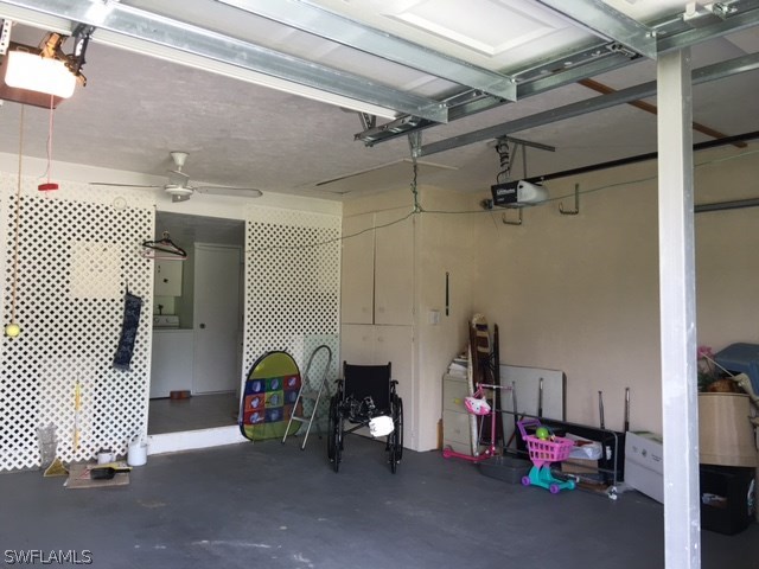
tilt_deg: +3.6
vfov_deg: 48.2
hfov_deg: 61.7
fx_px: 636
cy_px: 284
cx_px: 380
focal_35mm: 29
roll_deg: -1.3
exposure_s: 1/40
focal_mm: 4.15
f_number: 2.2
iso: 25
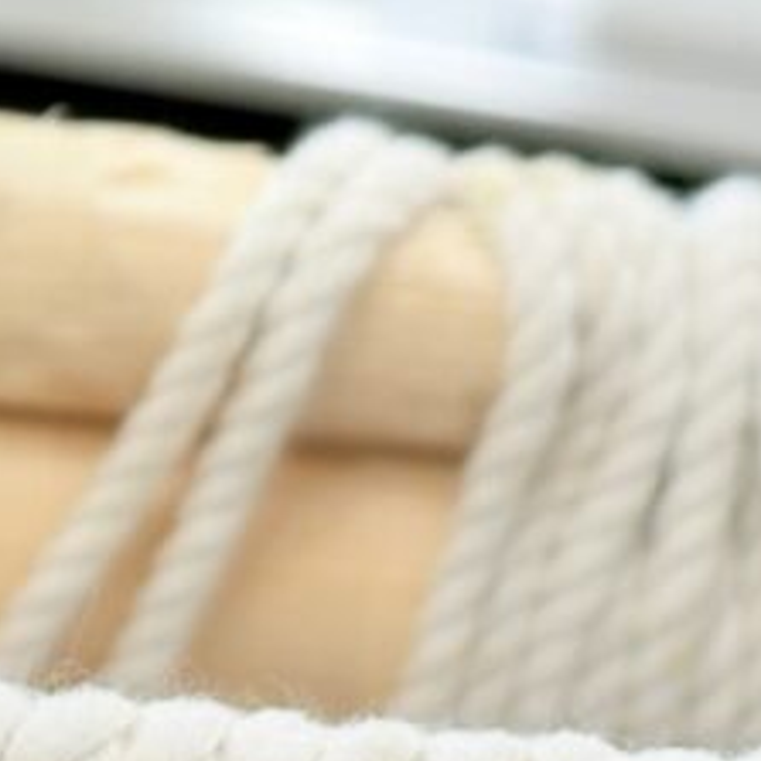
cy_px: -389
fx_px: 6143
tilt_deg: -10.0
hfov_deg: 6.7
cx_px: -1037
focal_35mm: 247
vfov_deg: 7.0
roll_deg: +0.5
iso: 40
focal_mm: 5.96
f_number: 1.6
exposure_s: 1/50
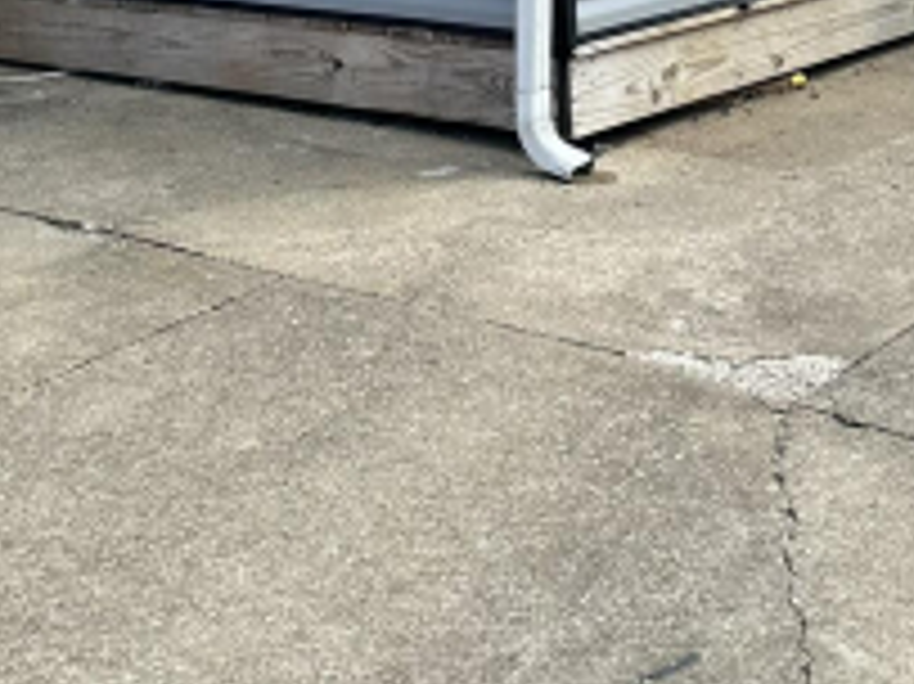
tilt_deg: +1.3
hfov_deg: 24.7
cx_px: 511
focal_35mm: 79
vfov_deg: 16.7
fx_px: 2085
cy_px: -382
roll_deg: +0.3
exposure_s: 1/2660
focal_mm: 6.86
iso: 80
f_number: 1.78
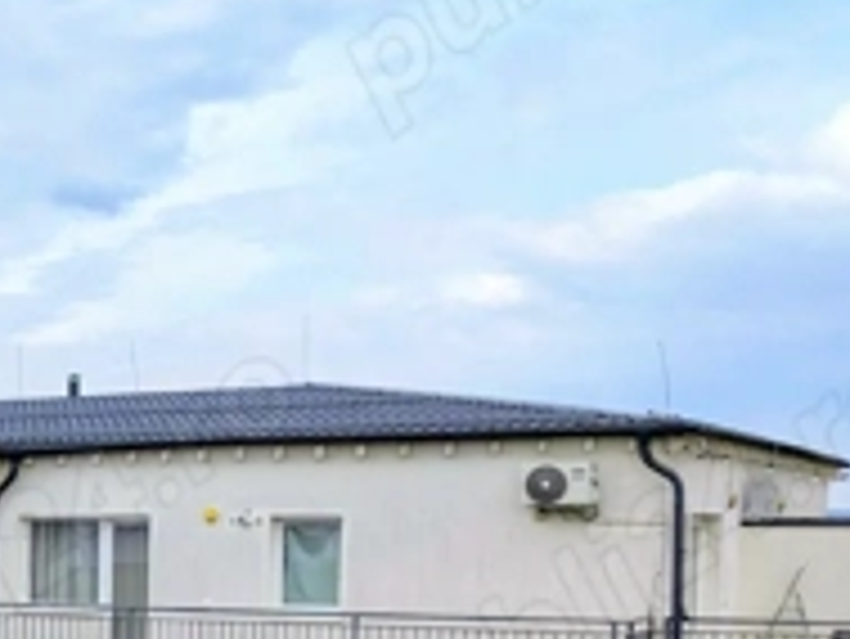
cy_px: 621
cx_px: -315
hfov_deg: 22.4
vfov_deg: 18.9
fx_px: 1867
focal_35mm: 76
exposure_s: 1/1215
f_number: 1.8
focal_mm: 5.56
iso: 101
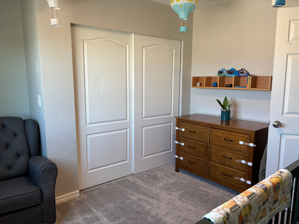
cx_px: 150
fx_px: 225
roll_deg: +0.6
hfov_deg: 67.3
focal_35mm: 26
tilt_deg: -7.9
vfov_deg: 53.1
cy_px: 112
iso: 100
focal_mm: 5.96
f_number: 1.6
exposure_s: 1/121
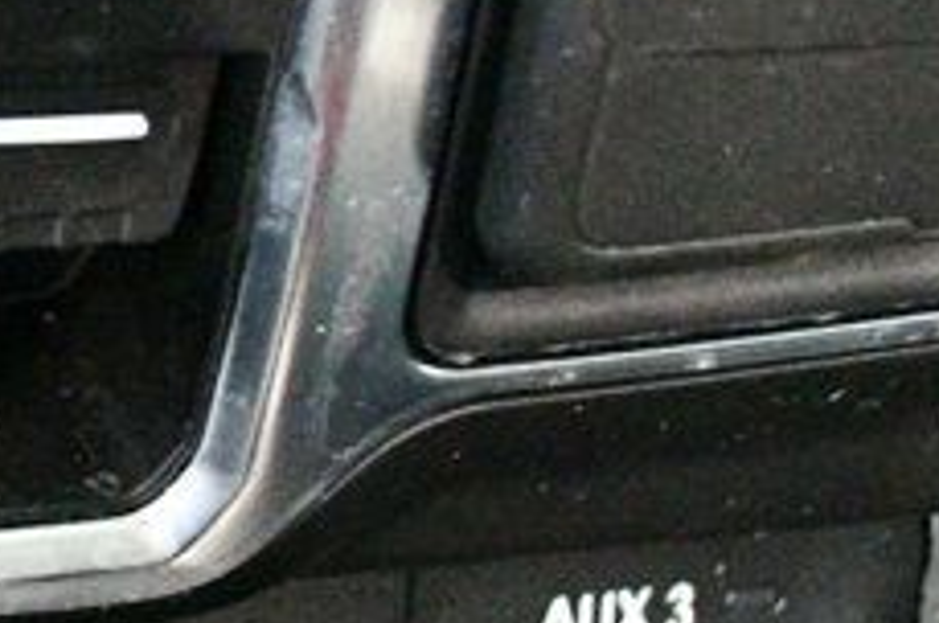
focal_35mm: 161
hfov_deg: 12.2
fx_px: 4193
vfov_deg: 8.5
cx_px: -426
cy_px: 160
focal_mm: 24
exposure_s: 1/15
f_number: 4
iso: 12800
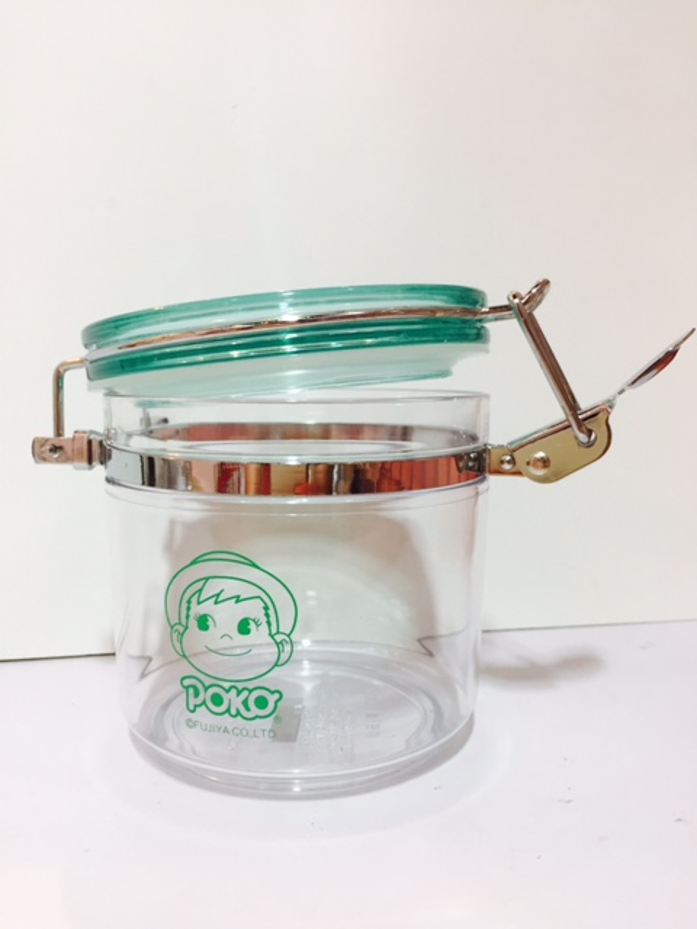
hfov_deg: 48.2
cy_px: 464
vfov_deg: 61.7
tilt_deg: -4.4
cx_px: 348
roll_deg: -0.4
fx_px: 779
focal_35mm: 29
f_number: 2.2
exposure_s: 1/33
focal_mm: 4.15
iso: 100
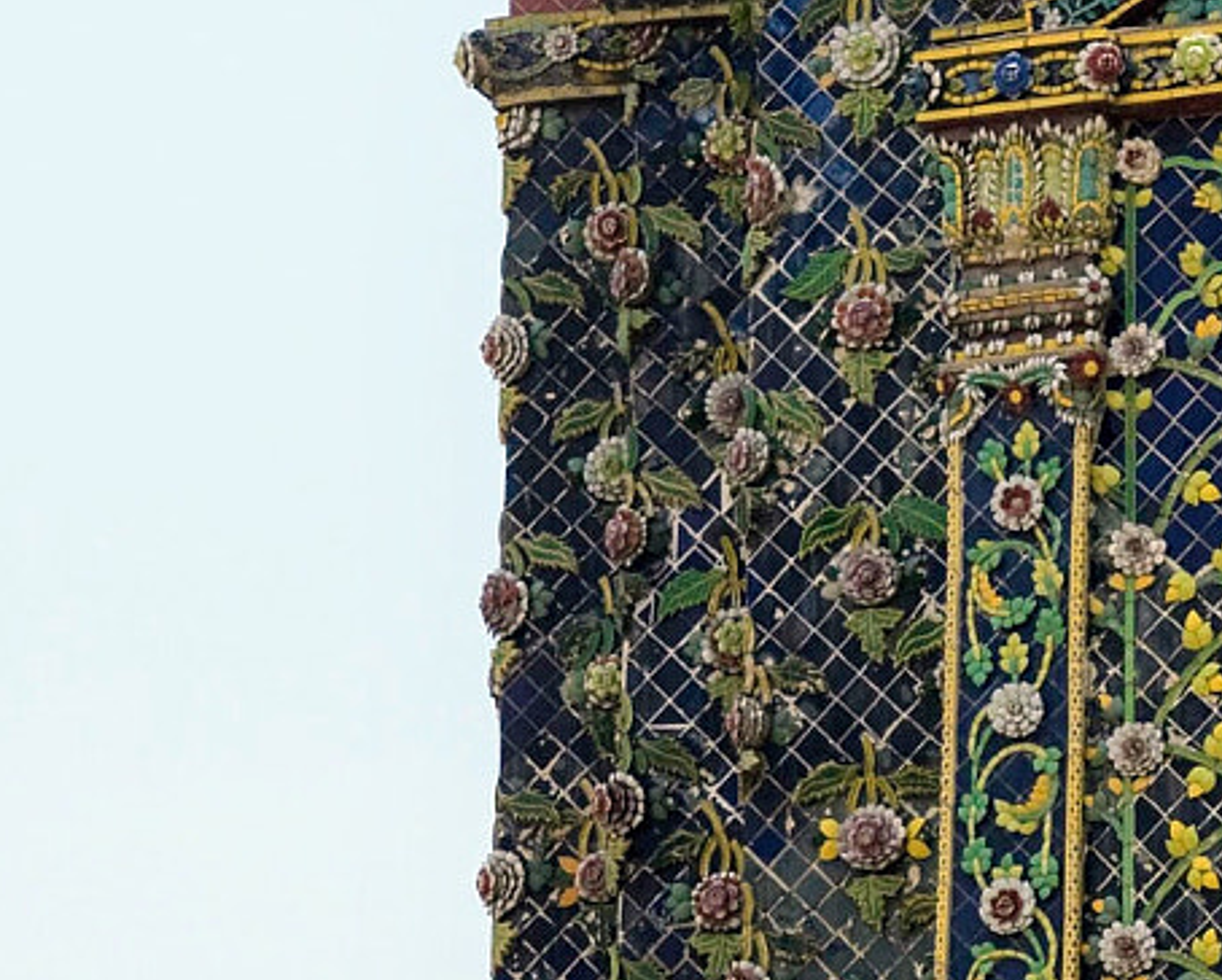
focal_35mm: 397
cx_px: 630
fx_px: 14370
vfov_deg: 3.9
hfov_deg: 4.9
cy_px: 526
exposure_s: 1/1000
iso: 160
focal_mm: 80
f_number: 8
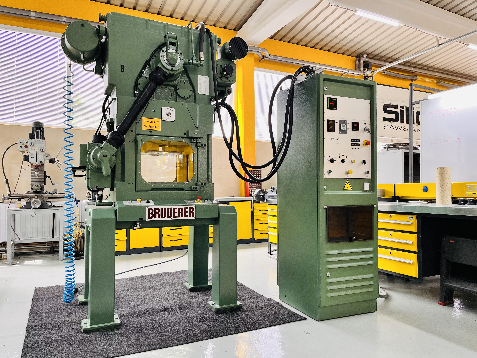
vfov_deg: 53.1
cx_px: 238
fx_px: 358
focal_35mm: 26
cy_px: 179
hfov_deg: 67.3
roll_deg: +1.1
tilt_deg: +1.3
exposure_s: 1/100
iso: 80
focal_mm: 5.1
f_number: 1.6
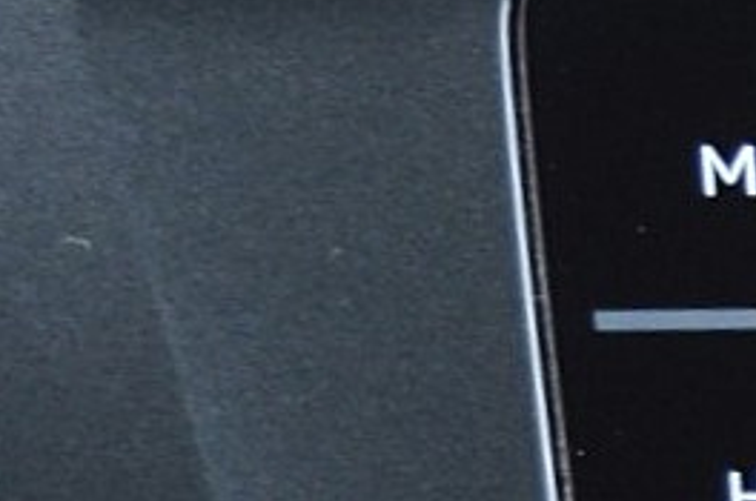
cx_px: 2317
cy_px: 905
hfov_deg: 6.9
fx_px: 5619
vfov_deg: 5.0
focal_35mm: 268
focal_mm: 29
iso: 800
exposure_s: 1/60
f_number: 4.2
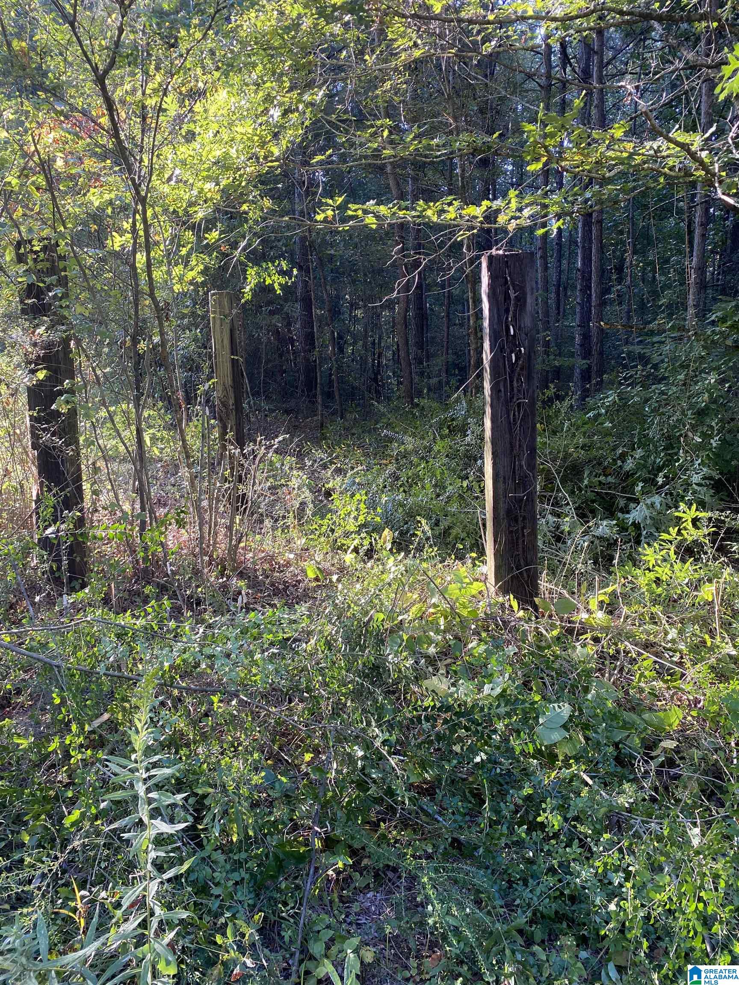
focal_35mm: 26
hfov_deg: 53.1
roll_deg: +0.9
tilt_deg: -9.0
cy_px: 492
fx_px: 740
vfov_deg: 67.3
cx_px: 370
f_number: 1.8
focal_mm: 4.25
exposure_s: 1/121
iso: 64
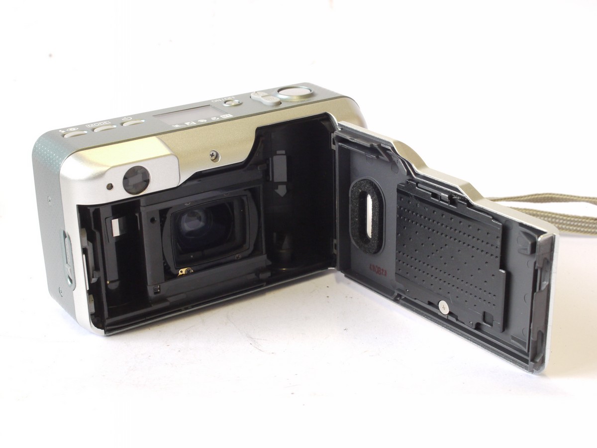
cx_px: 298
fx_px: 1035
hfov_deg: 32.2
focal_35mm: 60
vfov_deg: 24.4
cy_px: 224
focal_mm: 30
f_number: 10
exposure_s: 1/40
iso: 800
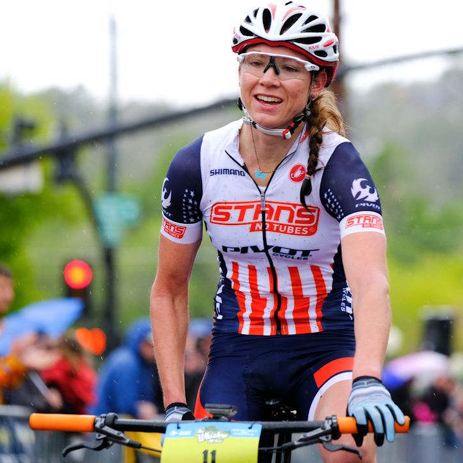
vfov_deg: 6.4
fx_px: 4161
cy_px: 233
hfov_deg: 6.4
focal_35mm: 275
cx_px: 277
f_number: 3.2
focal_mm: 129.2
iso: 500
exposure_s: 1/1000
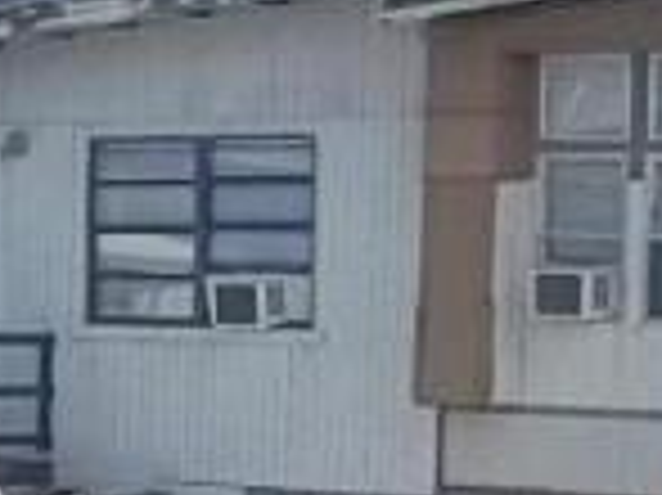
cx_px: -1081
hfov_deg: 7.8
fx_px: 4395
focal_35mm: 230
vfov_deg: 6.4
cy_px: 594
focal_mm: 5.9
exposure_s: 1/250
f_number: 8
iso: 64
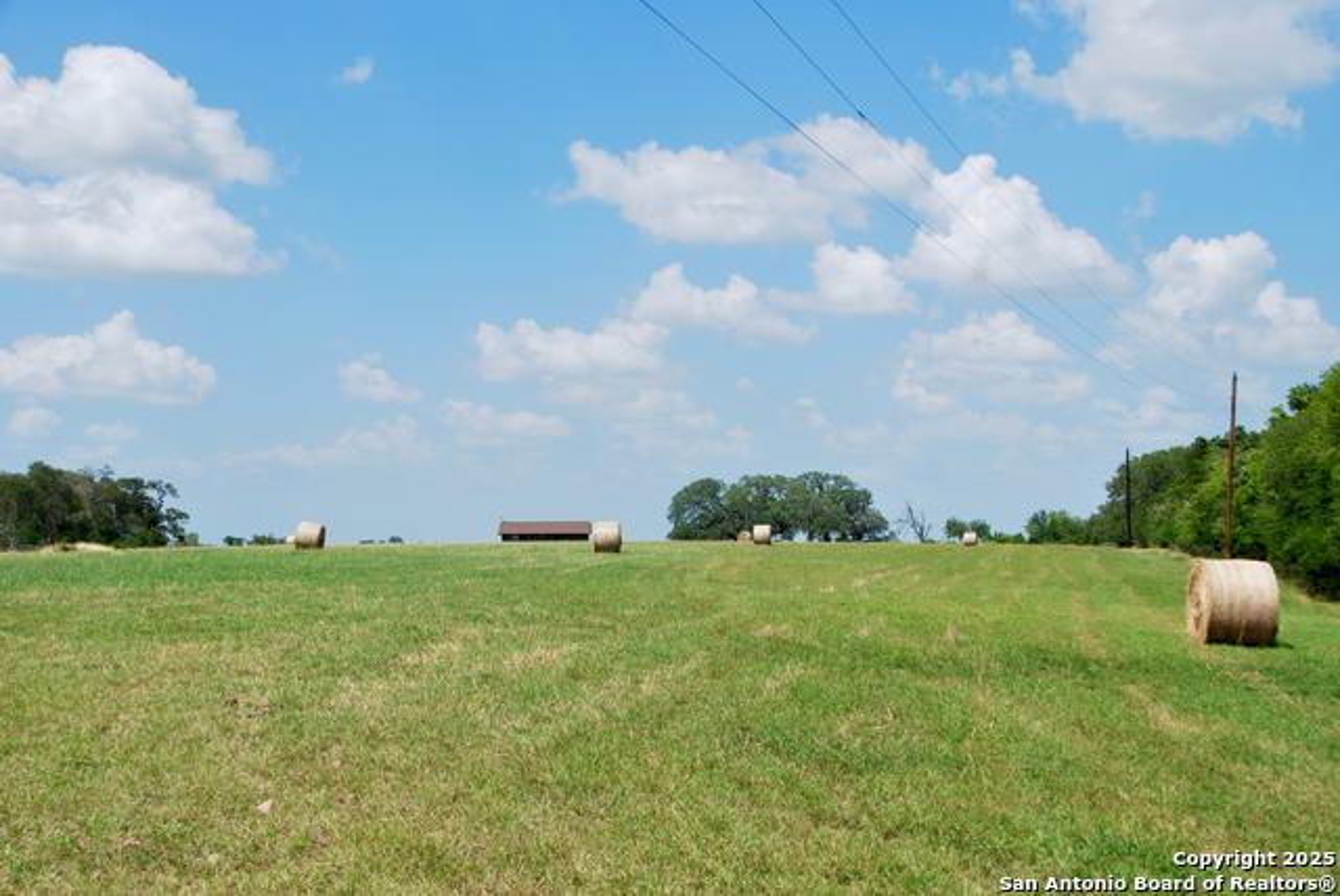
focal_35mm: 48
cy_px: 448
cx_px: 670
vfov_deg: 28.1
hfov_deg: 41.1
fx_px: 1788
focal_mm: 32
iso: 100
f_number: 9
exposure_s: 1/320
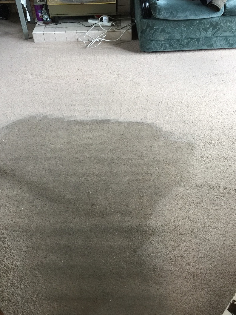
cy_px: 170
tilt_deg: -47.4
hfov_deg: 42.9
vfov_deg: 55.3
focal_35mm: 33
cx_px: 117
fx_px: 300
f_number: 2.2
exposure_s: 1/17
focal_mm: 4.15
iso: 50
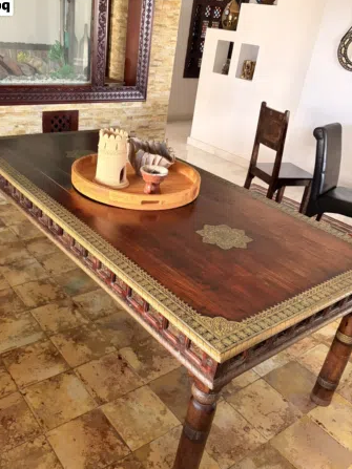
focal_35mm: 31
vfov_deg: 58.3
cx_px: 143
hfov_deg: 45.2
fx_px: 421
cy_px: 253
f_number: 1.6
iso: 500
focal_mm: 5.96
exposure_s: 1/59
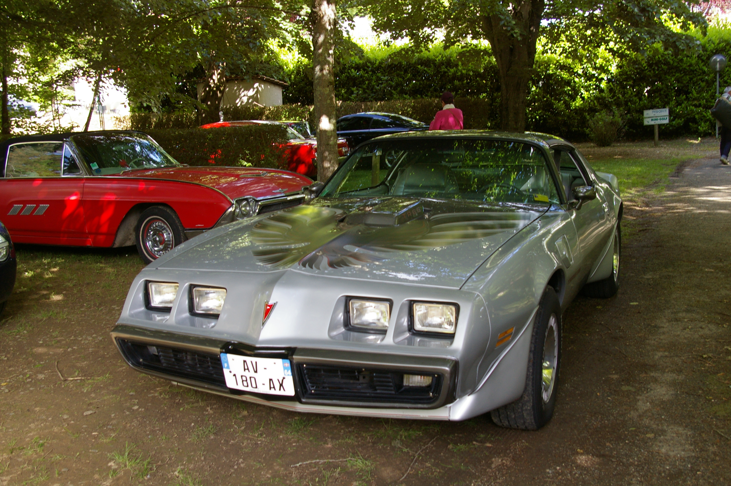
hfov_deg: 49.6
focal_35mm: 39
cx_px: 366
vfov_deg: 34.1
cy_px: 243
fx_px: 791
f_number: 6.7
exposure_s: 1/90
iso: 400
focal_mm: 26
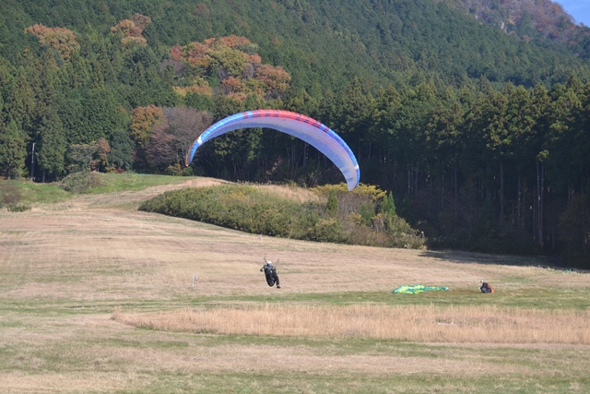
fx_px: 1352
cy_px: 197
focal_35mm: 82
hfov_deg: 24.6
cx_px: 295
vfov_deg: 16.6
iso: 100
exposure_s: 1/200
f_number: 7.1
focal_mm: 55
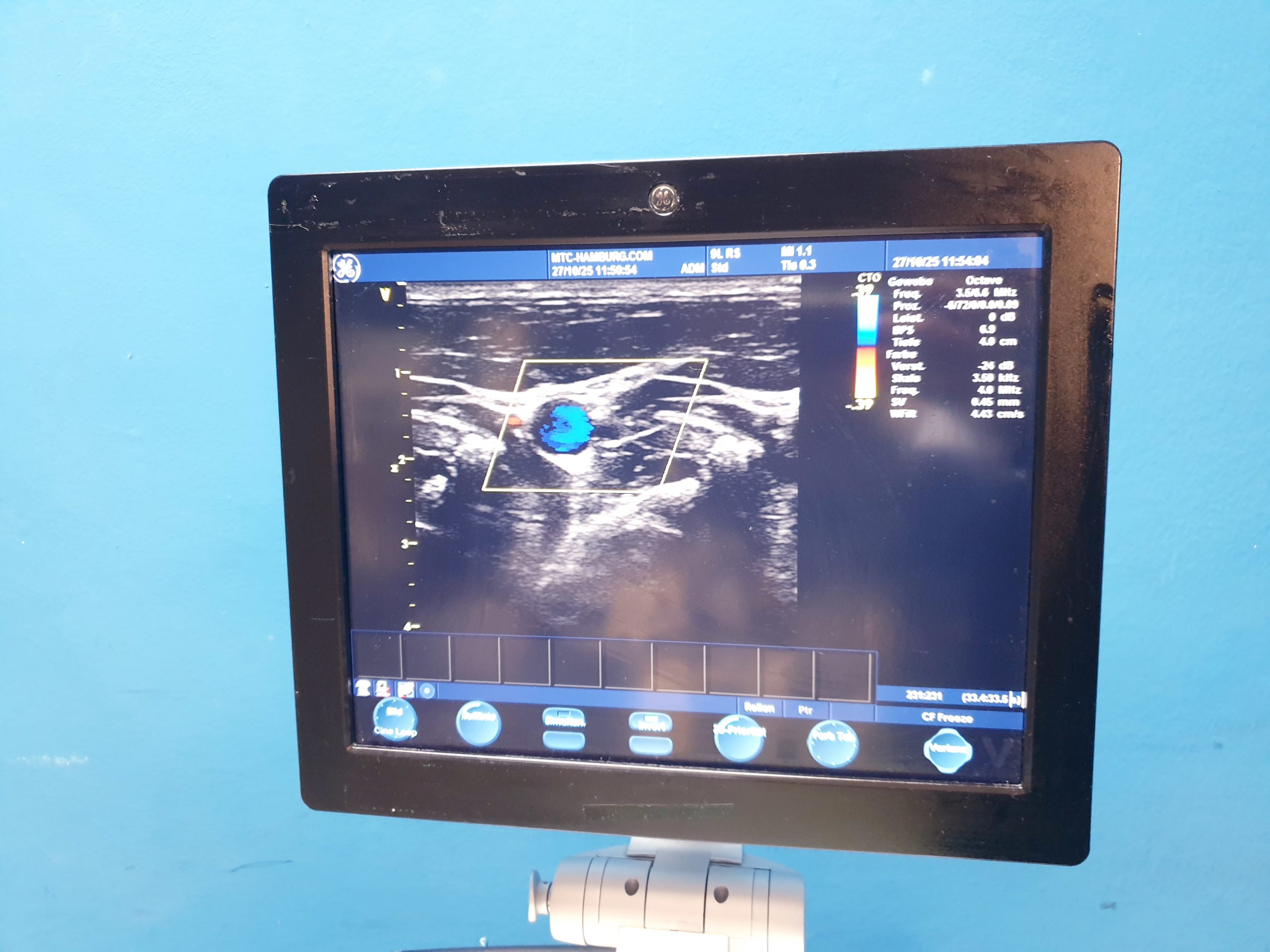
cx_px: 635
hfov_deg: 67.3
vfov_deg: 53.1
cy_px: 476
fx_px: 954
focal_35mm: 26
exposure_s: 1/19
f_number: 1.5
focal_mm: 4.3
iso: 250
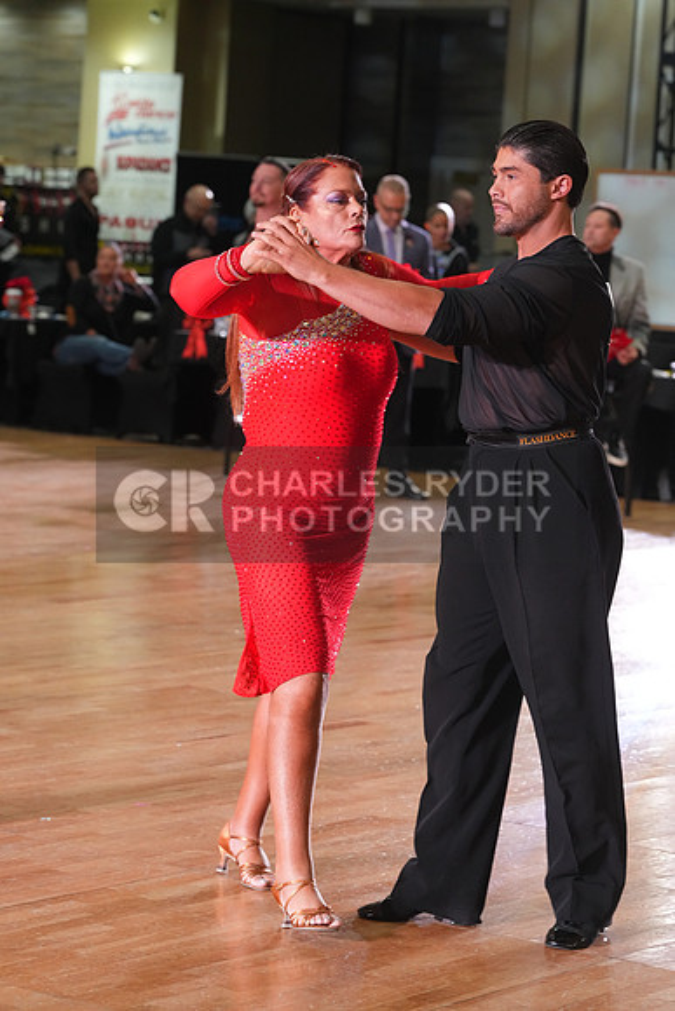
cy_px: 506
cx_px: 338
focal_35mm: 110
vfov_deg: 18.6
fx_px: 3092
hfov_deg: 12.5
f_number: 5.6
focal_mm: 110
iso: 3200
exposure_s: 1/200
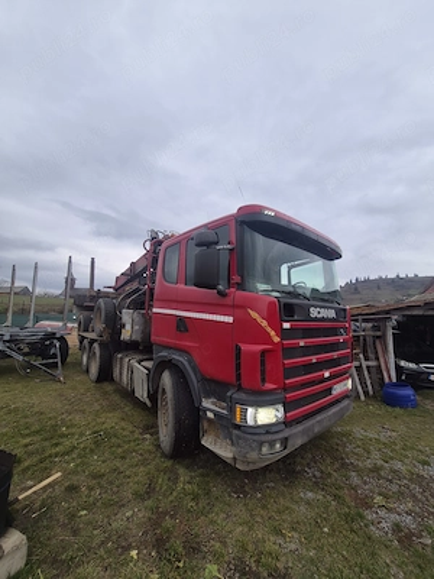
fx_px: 217
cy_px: 290
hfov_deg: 89.9
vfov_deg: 106.2
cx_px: 217
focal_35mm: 13
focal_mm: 1.74
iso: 40
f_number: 2.2
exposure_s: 1/204
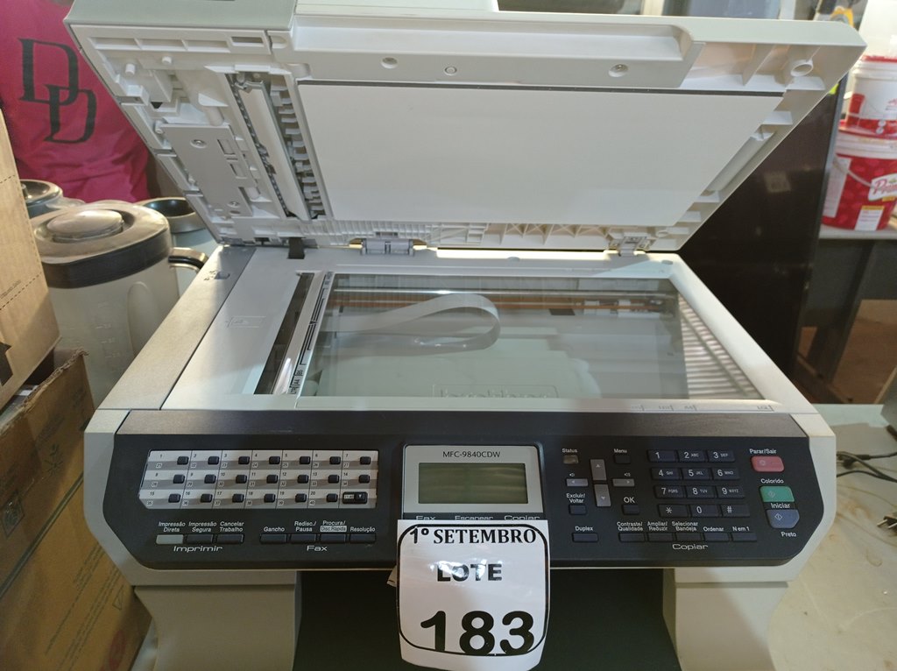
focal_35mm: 28
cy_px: 336
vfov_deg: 49.7
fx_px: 725
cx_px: 448
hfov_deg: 63.5
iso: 385
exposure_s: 1/30
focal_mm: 4.7
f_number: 1.79
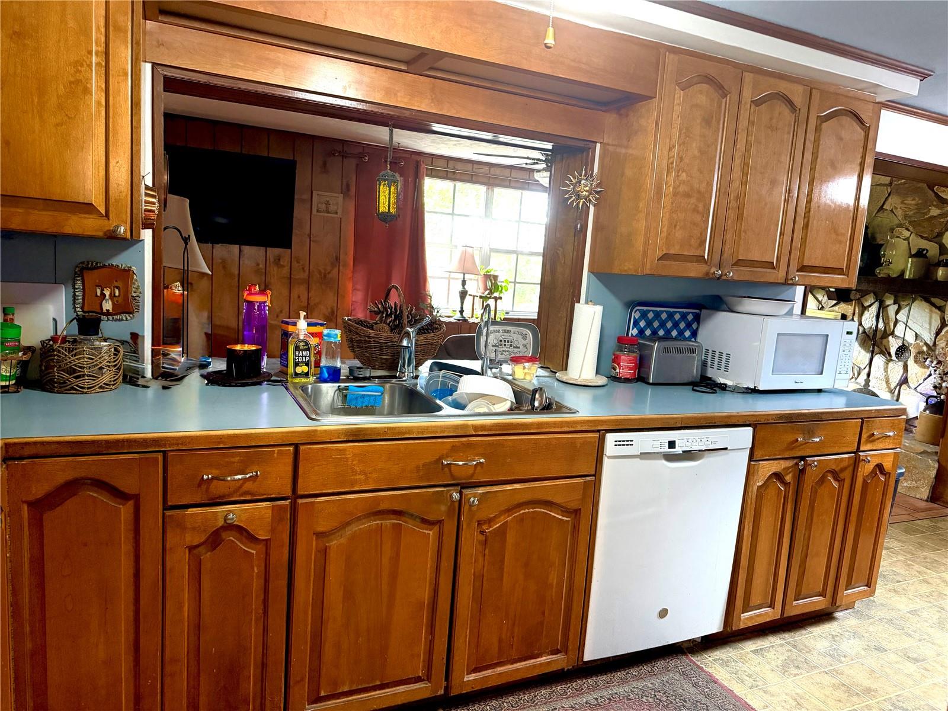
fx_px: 657
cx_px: 474
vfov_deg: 56.8
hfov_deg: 71.6
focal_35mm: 24
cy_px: 356
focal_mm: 6.76
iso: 800
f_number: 1.78
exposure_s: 1/60
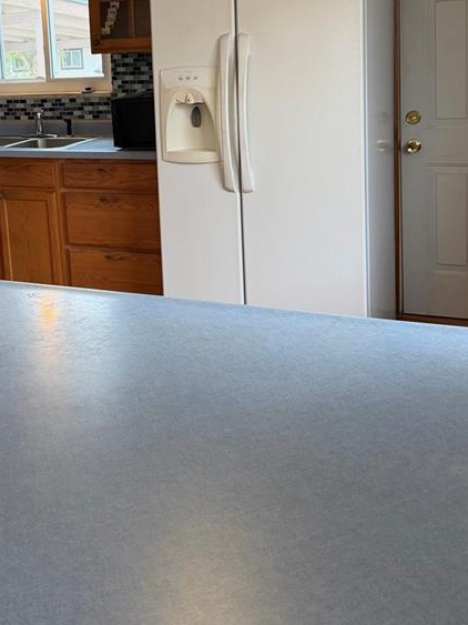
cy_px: 161
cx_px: 89
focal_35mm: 46
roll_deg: +5.1
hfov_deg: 30.7
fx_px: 830
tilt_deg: -8.4
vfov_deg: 40.2
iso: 200
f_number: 1.78
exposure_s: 1/120
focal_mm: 6.76
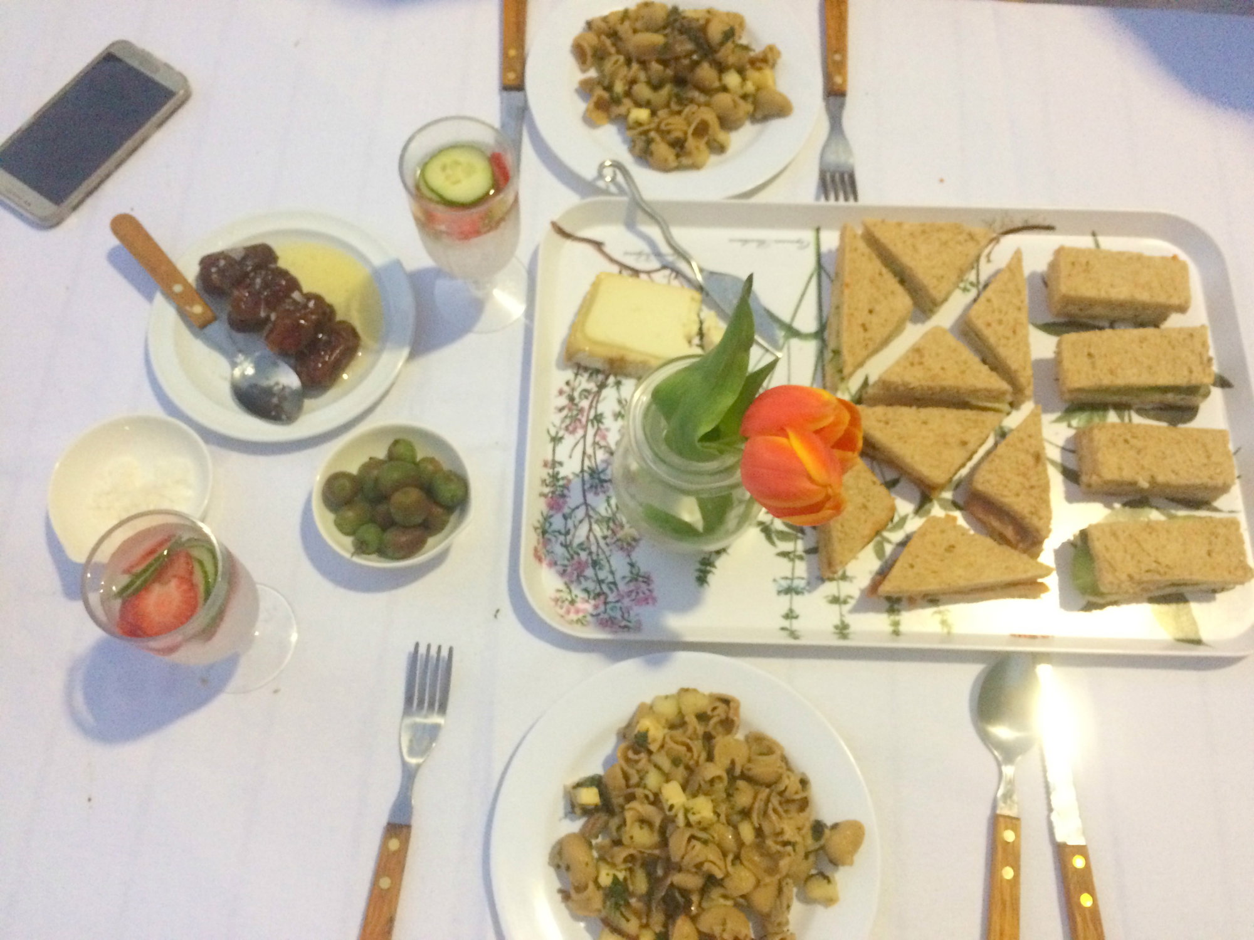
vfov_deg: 48.2
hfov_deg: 61.7
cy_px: 470
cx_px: 627
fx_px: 1051
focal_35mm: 29
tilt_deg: -70.8
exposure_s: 1/30
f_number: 2.2
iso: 250
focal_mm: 4.15
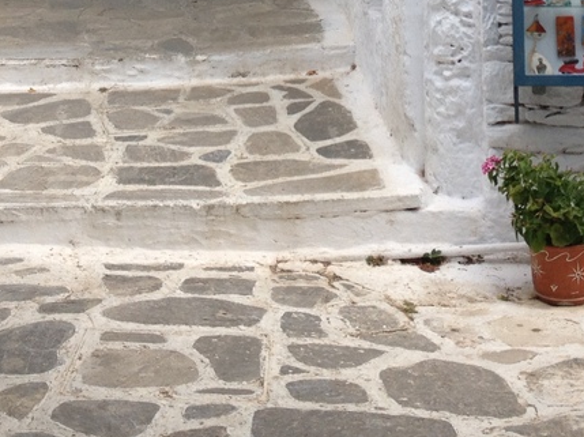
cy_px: -135
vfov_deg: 14.4
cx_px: 329
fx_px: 1652
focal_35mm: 98
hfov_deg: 20.0
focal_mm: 4.28
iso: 50
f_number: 2.4
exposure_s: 1/600
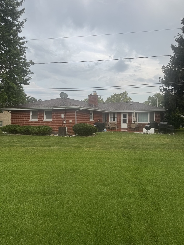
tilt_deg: -1.1
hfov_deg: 56.8
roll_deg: +0.3
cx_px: 92
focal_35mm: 24
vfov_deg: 71.6
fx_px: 170
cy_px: 122
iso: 80
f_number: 1.78
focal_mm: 6.76
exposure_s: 1/912
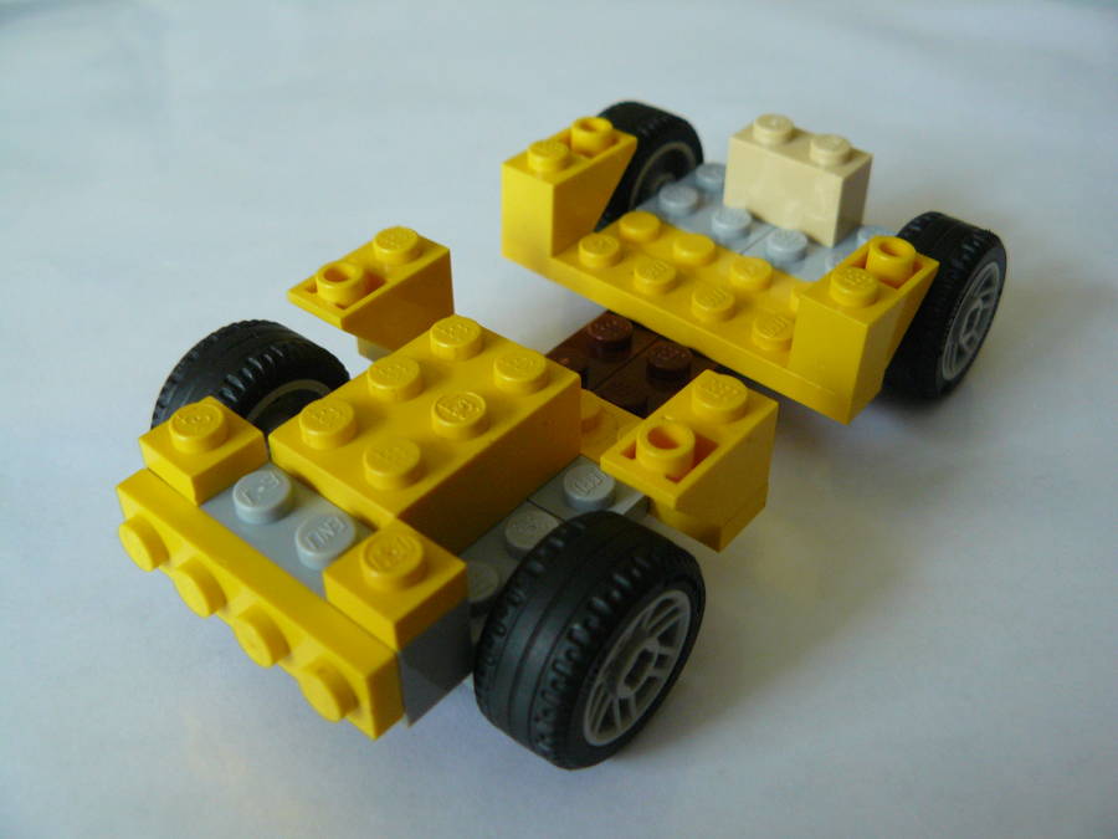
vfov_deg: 39.7
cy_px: 420
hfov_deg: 51.4
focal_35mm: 36
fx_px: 1163
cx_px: 559
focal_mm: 6
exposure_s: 1/6
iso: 200
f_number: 2.8
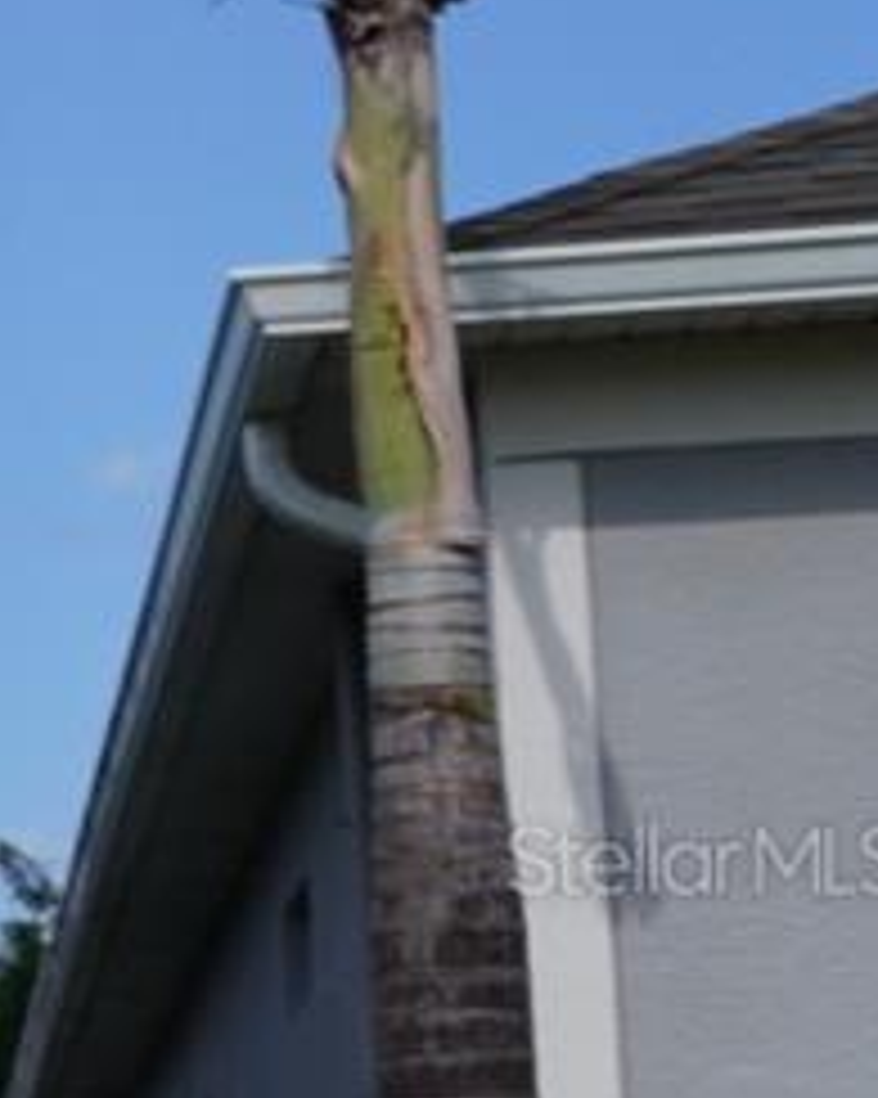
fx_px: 4810
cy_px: 857
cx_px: -2675
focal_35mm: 148
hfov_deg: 7.4
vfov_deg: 13.0
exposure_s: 1/1000
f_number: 5
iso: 100
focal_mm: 16
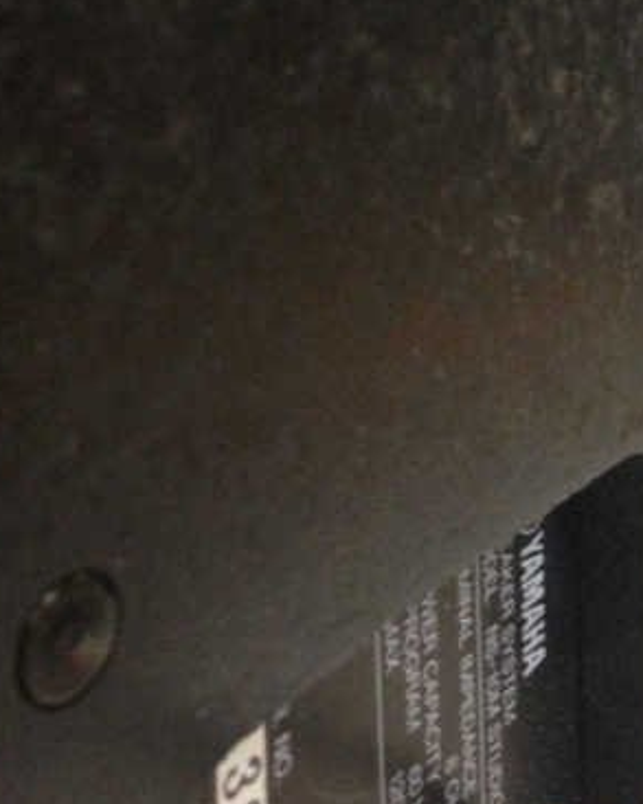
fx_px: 2140
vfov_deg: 20.6
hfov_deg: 16.7
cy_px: 22
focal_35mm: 90
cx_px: 634
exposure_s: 1/20
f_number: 2.4
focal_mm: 4.13
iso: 250
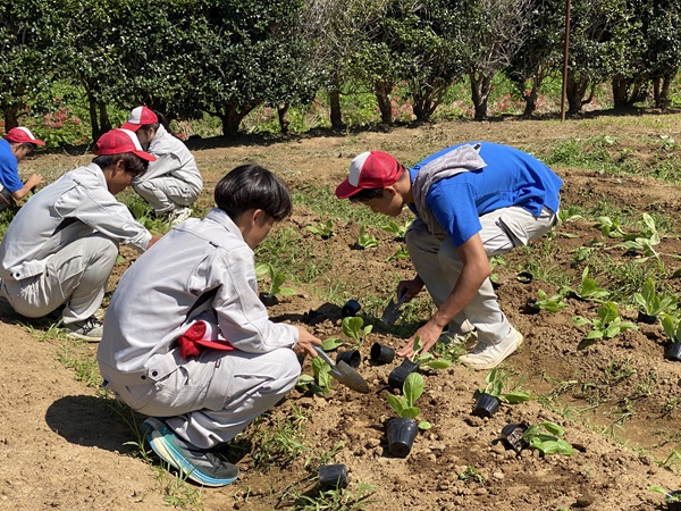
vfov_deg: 28.0
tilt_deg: -13.6
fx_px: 1023
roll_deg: +0.4
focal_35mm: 52
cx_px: 340
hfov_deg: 36.8
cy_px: 256
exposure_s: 1/1370
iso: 20
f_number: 2
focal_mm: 6
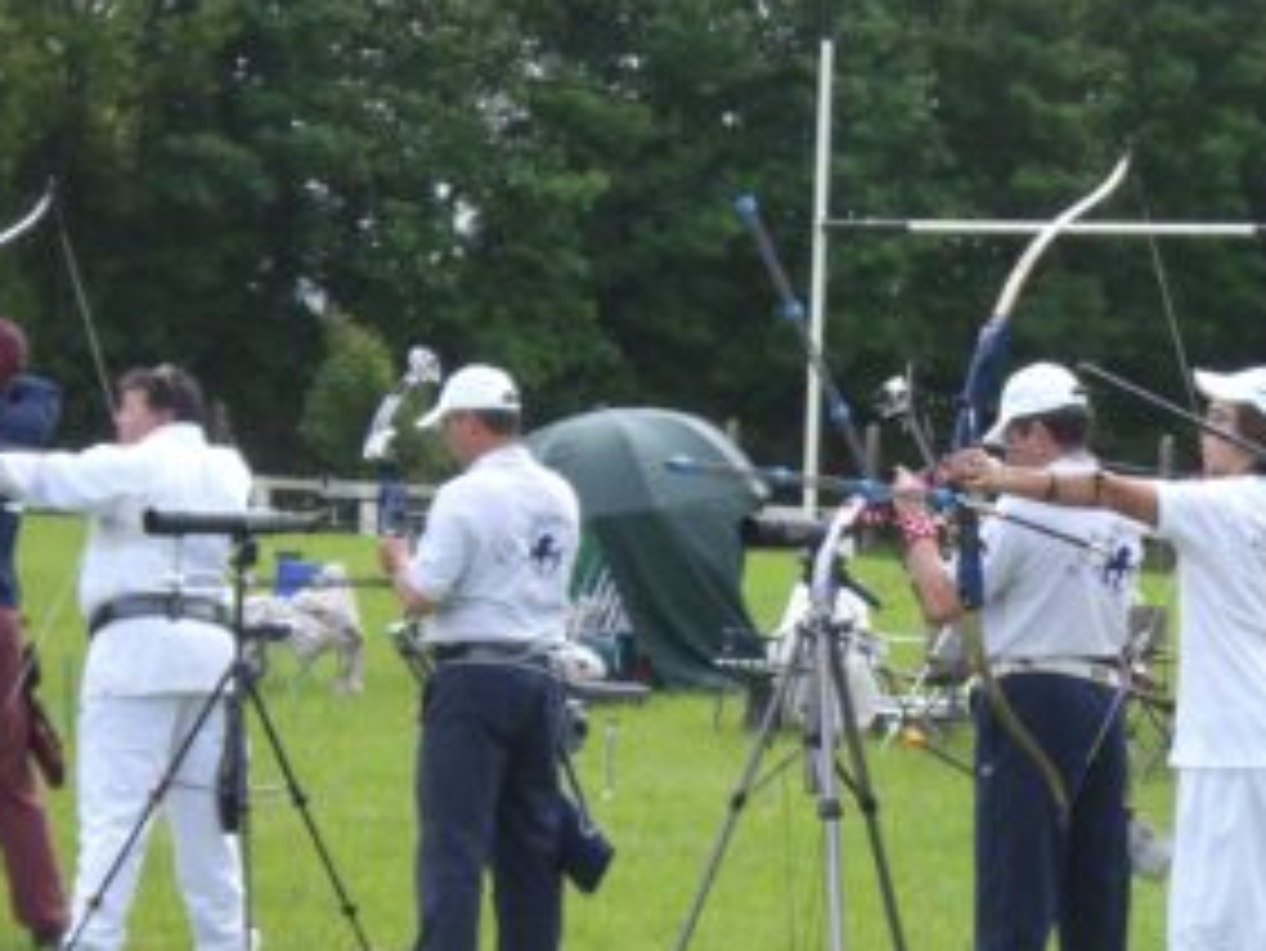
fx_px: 7101
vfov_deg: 7.7
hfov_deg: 10.2
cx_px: 1010
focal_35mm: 194
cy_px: 624
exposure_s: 1/400
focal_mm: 18.6
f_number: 5.2
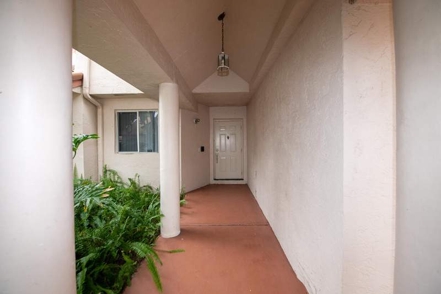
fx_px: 175
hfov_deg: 103.0
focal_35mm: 14
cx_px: 220
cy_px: 147
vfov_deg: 79.9
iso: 100
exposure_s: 1/100
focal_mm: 14
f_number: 4
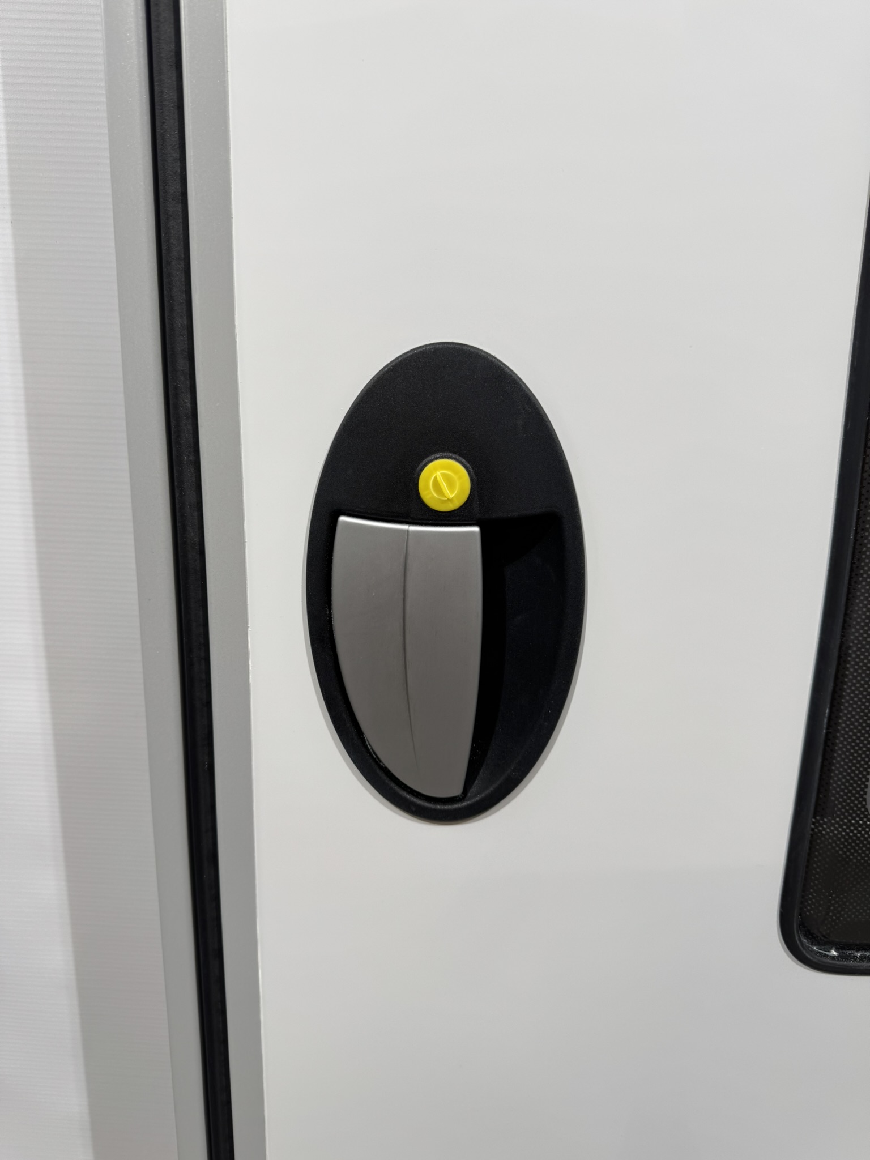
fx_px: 804
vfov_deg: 71.6
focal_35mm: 24
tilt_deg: -16.7
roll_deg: -1.1
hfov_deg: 56.8
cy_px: 580
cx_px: 435
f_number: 1.78
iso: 50
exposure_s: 1/121
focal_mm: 6.76
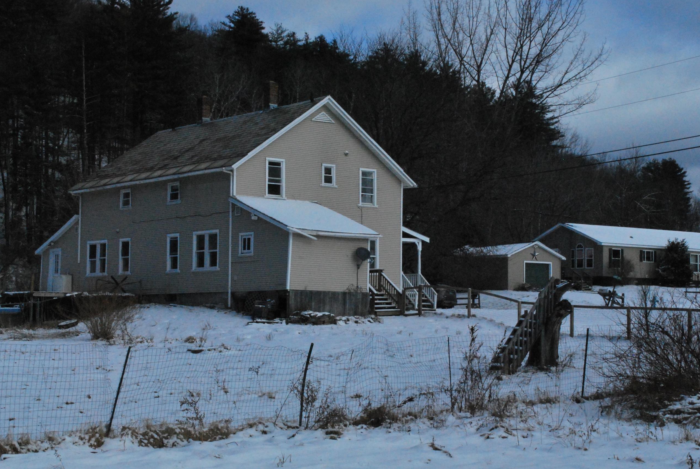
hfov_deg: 30.9
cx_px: 366
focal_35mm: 65
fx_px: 1265
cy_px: 247
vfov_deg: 21.0
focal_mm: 36
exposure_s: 1/1000
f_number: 18
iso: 1600
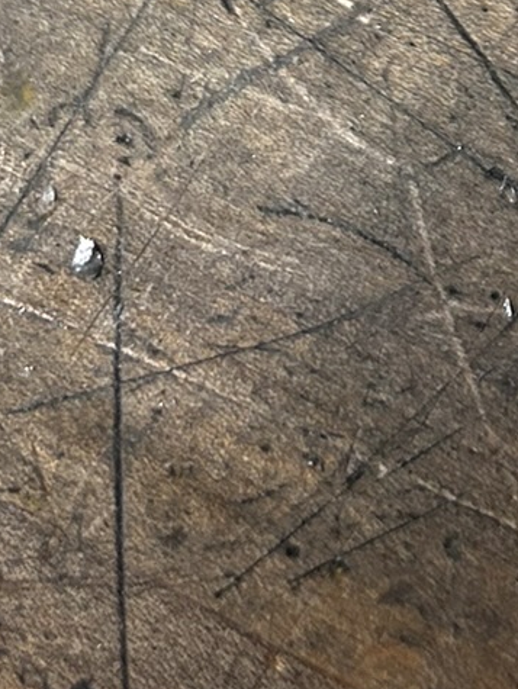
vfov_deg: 15.8
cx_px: 573
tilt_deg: -48.7
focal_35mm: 112
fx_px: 2232
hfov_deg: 13.0
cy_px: -412
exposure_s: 1/60
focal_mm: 5.7
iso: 160
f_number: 1.5
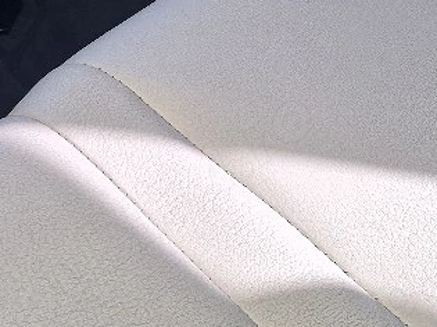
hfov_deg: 24.0
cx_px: -105
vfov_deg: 18.3
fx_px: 921
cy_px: -139
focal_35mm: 73
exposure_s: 1/100
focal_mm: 5.4
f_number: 1.8
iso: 50
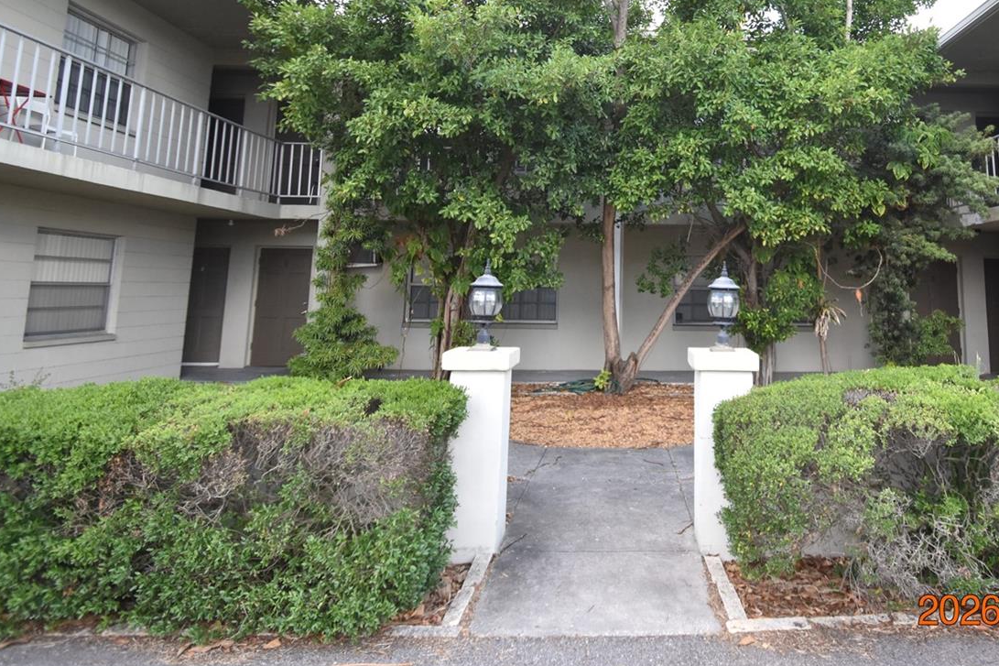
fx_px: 610
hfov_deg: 76.6
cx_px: 648
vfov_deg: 55.4
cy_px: 195
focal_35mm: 22
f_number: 3.5
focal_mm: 10
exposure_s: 1/1000
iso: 800
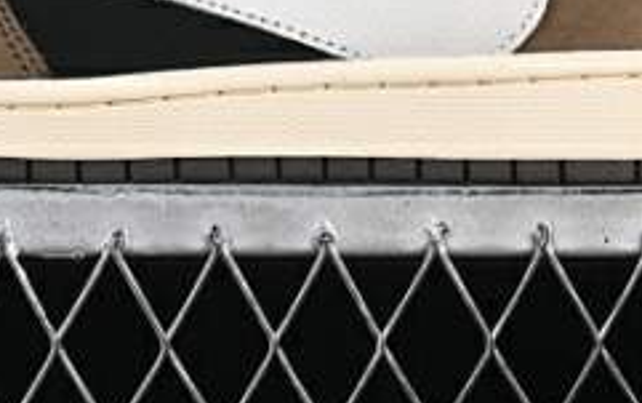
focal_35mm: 231
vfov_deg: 5.6
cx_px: 104
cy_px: -219
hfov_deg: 9.0
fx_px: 4045
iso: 160
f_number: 7.1
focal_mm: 50
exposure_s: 1/80
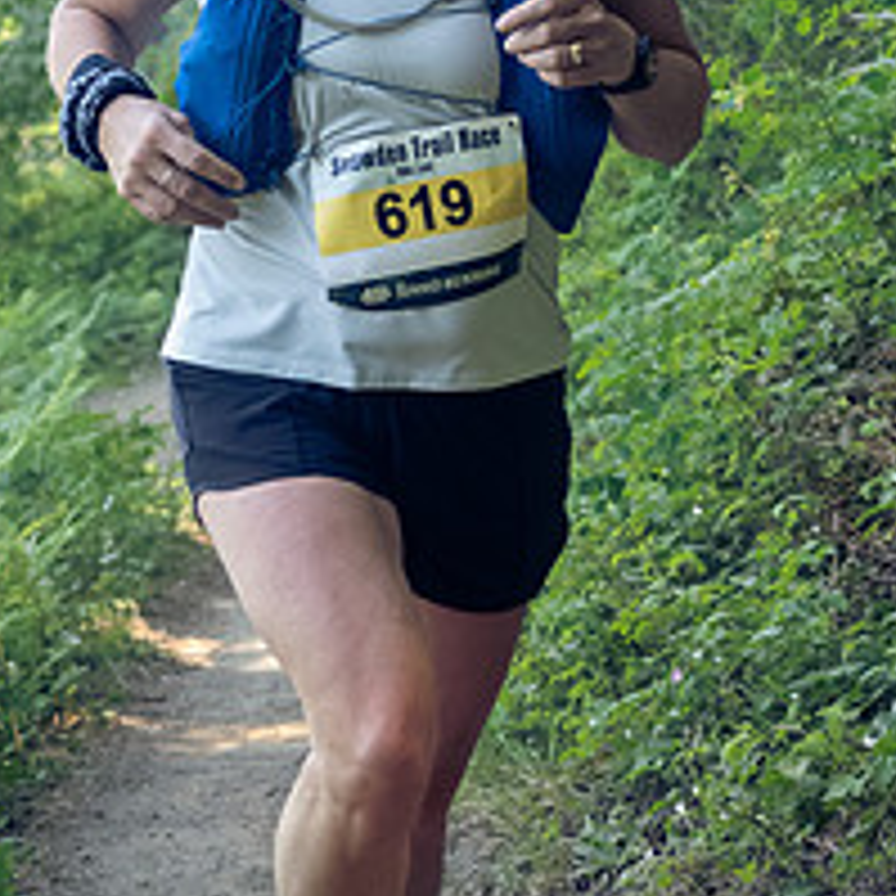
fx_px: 3748
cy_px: 194
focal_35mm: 128
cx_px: 227
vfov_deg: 13.6
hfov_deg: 13.6
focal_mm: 32
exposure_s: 1/1000
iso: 3200
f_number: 2.8
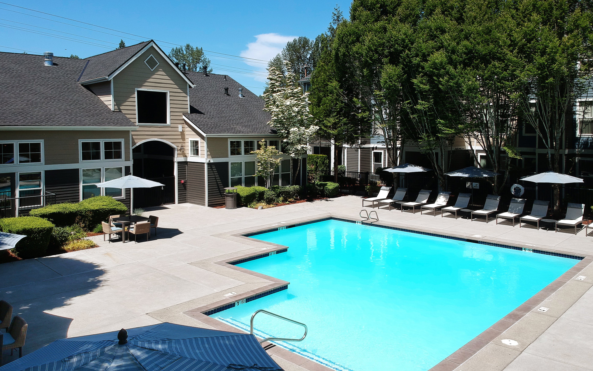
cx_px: 301
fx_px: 436
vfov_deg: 45.9
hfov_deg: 68.4
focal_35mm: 27
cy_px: 205
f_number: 2.6
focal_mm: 4.49
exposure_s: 1/1000
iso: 100
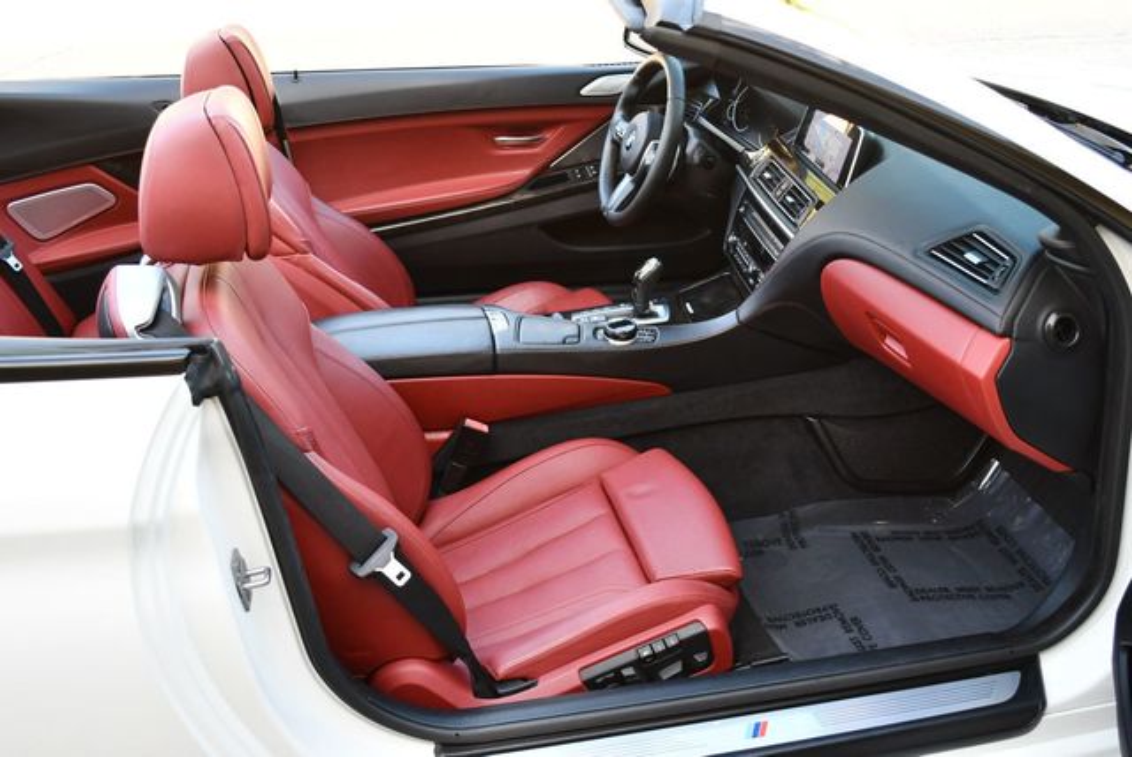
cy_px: 378
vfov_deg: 36.9
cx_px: 566
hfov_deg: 53.1
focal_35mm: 36
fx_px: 1133
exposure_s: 1/250
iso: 560
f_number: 3.5
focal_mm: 18
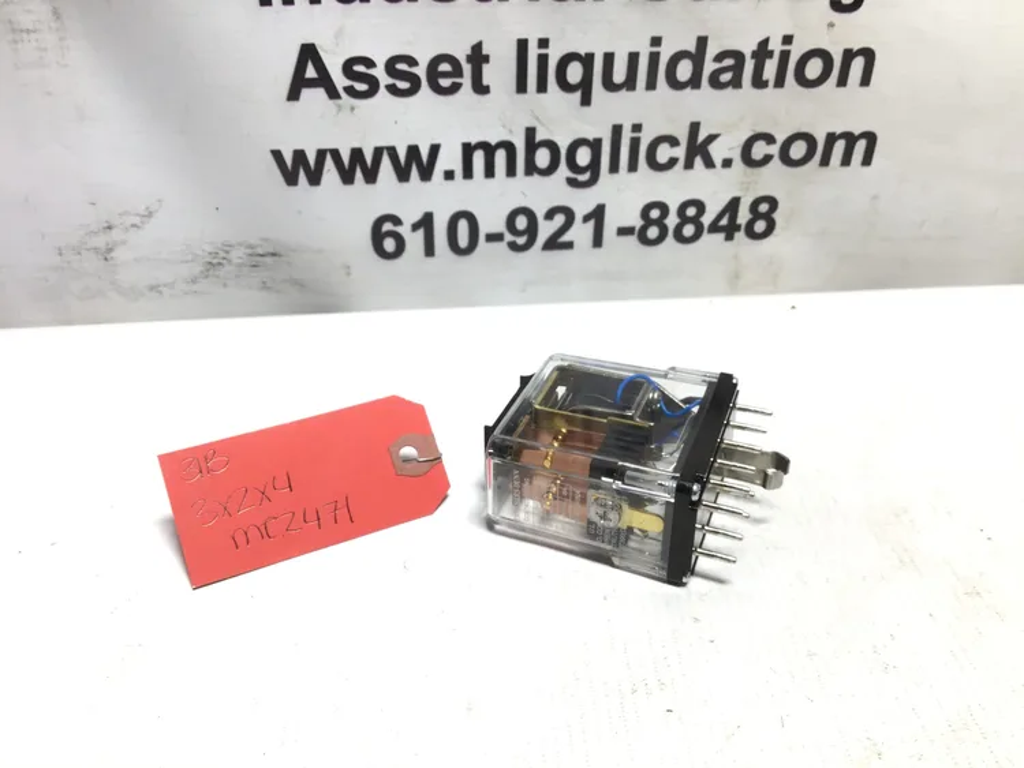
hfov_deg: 58.3
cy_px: 384
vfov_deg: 45.5
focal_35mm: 31
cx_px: 512
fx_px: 917
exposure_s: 1/120
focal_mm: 3.3
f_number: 2.4
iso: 32
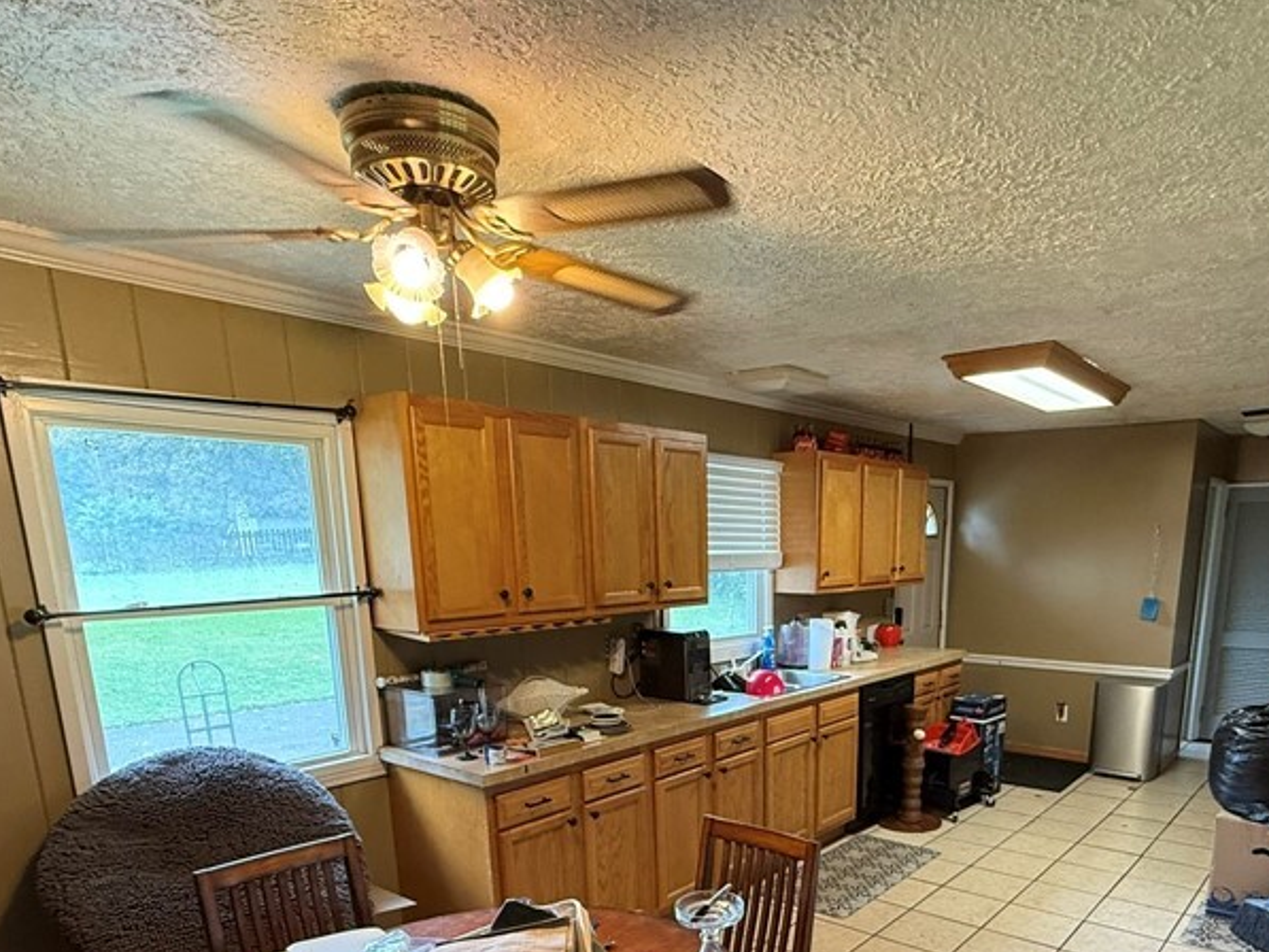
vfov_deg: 53.5
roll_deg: -0.2
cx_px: 757
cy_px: 746
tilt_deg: -11.5
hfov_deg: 70.9
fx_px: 880
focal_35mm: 24
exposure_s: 1/60
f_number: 2.2
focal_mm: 2.22
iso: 320
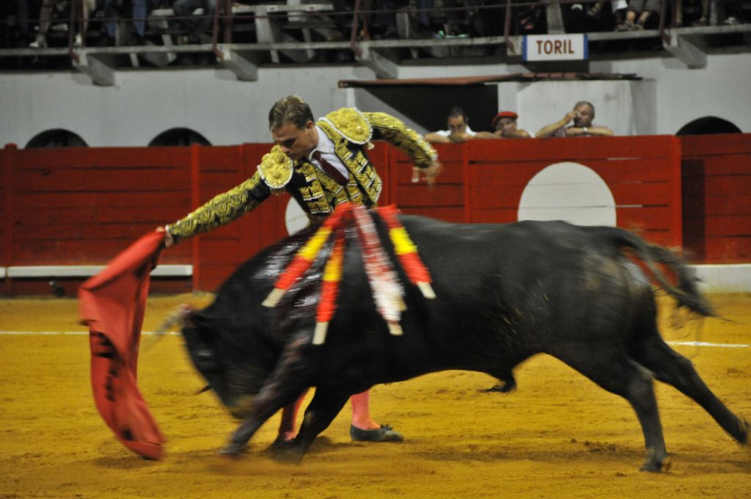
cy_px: 250
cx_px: 376
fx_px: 3750
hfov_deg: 11.4
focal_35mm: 180
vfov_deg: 7.6
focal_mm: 120
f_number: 5.3
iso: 1600
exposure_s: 1/90
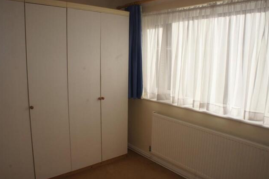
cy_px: 91
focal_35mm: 28
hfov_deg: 65.5
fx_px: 209
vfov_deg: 46.3
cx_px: 137
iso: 200
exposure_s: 1/80
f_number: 11
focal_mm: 18
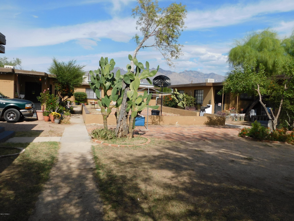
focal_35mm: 28
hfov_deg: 63.4
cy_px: 110
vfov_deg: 49.7
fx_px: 238
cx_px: 147
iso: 125
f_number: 6.4
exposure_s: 1/500
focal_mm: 4.9
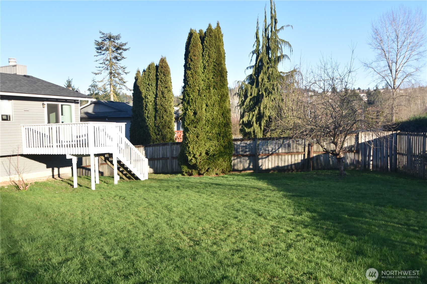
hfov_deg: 53.1
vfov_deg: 36.9
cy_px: 142
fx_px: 427
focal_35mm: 36
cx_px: 214
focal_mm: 24
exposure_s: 1/250
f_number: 5.6
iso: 320
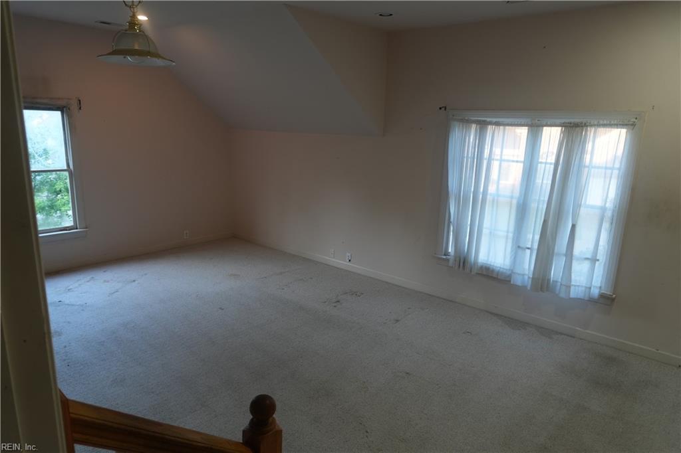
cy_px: 226
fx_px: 454
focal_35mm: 24
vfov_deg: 53.1
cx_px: 340
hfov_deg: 73.8
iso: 200
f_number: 3.5
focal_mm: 16
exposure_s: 1/30
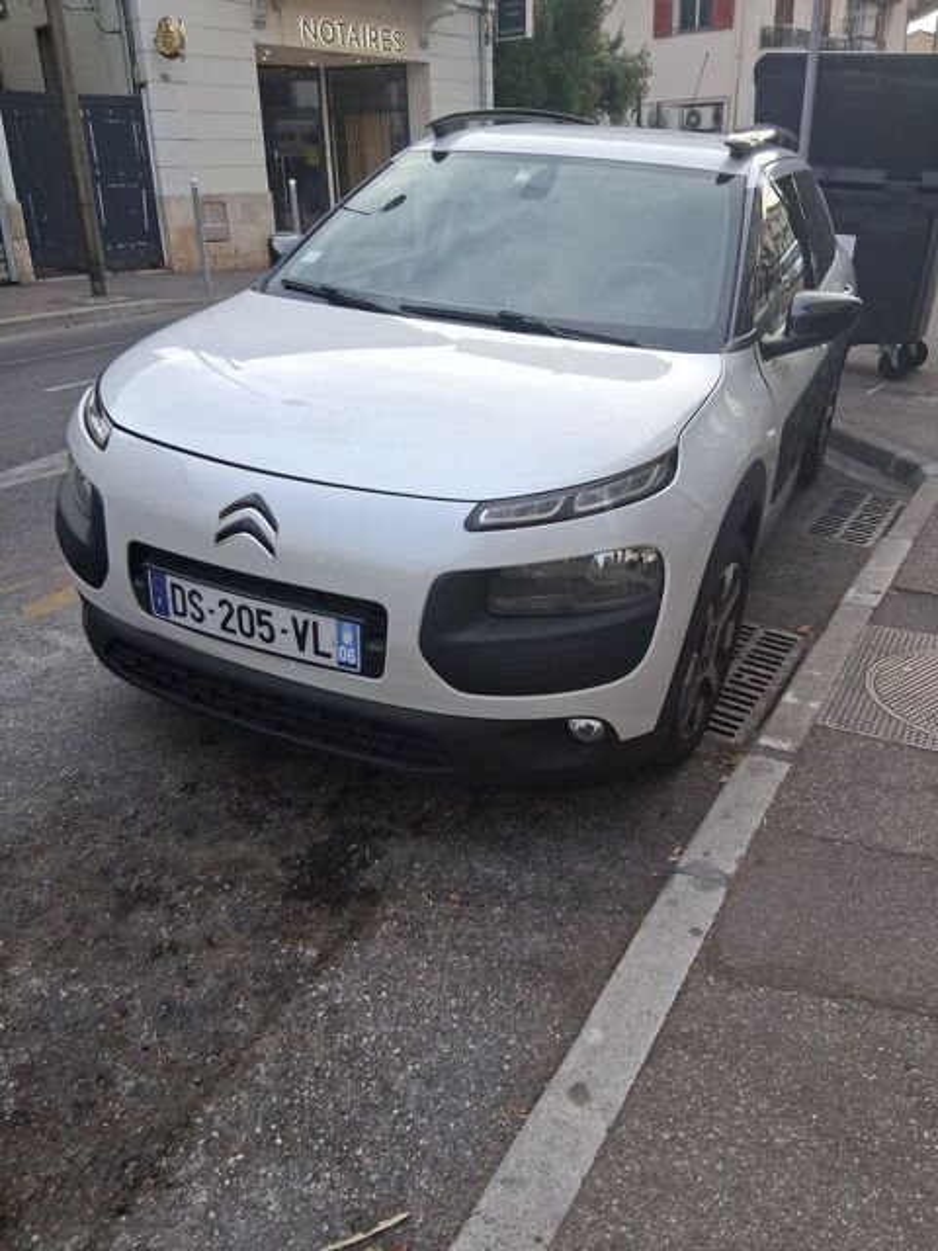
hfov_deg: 53.1
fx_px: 939
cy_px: 626
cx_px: 469
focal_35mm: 26
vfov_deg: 67.3
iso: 160
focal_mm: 3.98
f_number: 1.8
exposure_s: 1/100
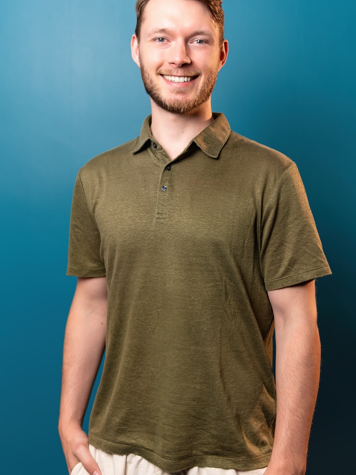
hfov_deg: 29.1
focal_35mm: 50
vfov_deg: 38.1
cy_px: 209
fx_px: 685
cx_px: 180
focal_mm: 30
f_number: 1.4
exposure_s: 1/400
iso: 100
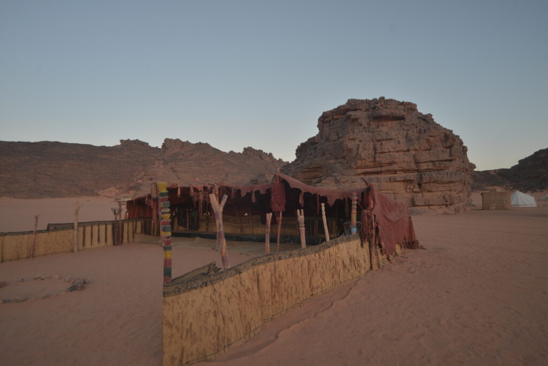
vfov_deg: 61.9
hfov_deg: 84.0
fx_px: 304
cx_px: 274
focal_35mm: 20
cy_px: 183
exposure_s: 1/160
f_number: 4.5
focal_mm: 20
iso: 250
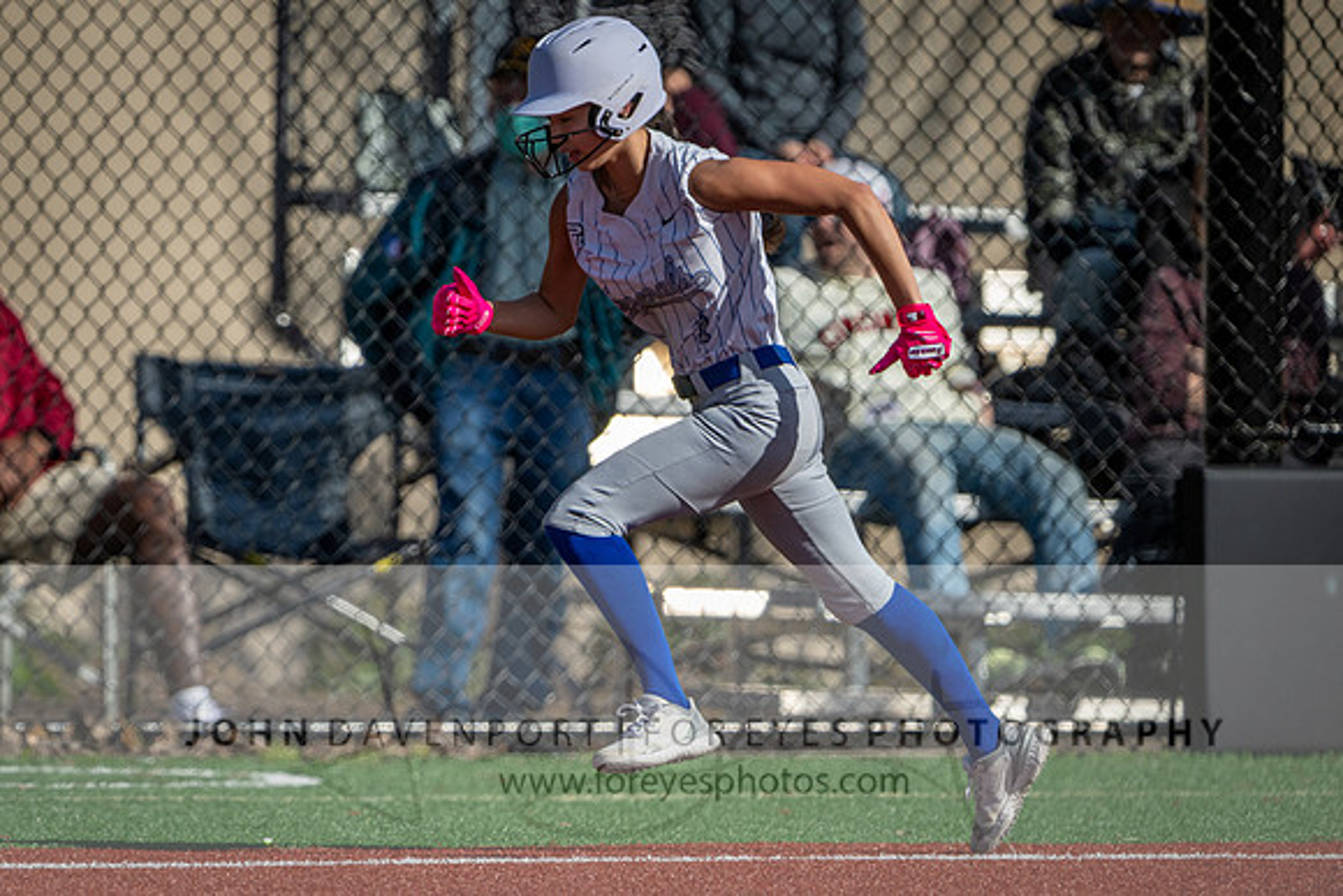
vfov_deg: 1.6
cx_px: 352
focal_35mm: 846
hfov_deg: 2.4
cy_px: 463
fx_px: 31551
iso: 220
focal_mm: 560
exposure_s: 1/4000
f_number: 4
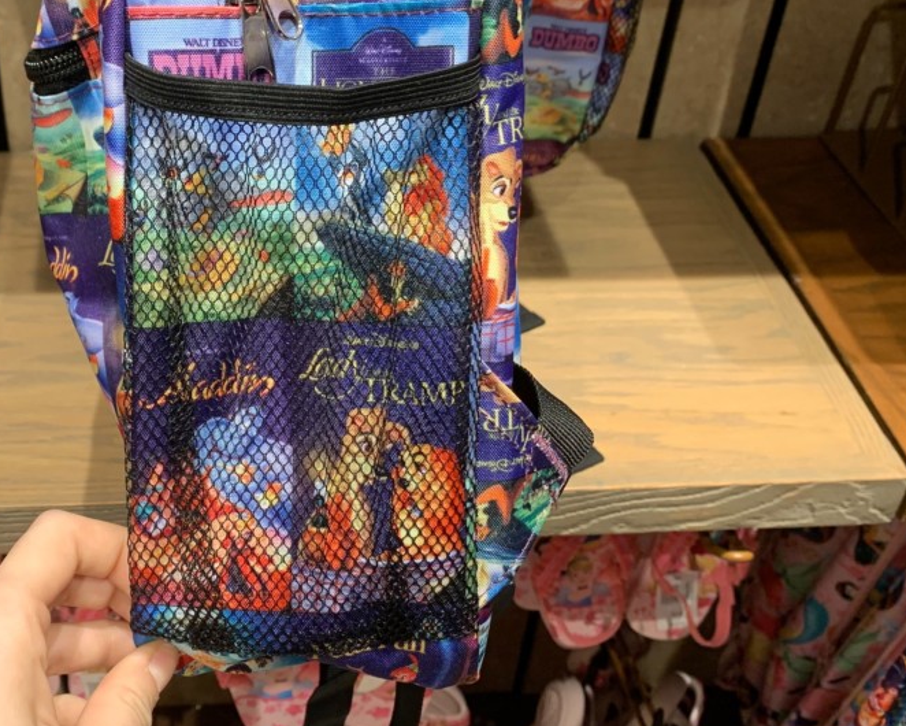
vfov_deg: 32.6
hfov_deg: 39.5
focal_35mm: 46
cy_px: 263
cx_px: 259
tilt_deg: -38.3
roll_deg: -1.5
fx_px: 1234
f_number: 1.8
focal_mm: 4.25
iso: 125
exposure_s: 1/60
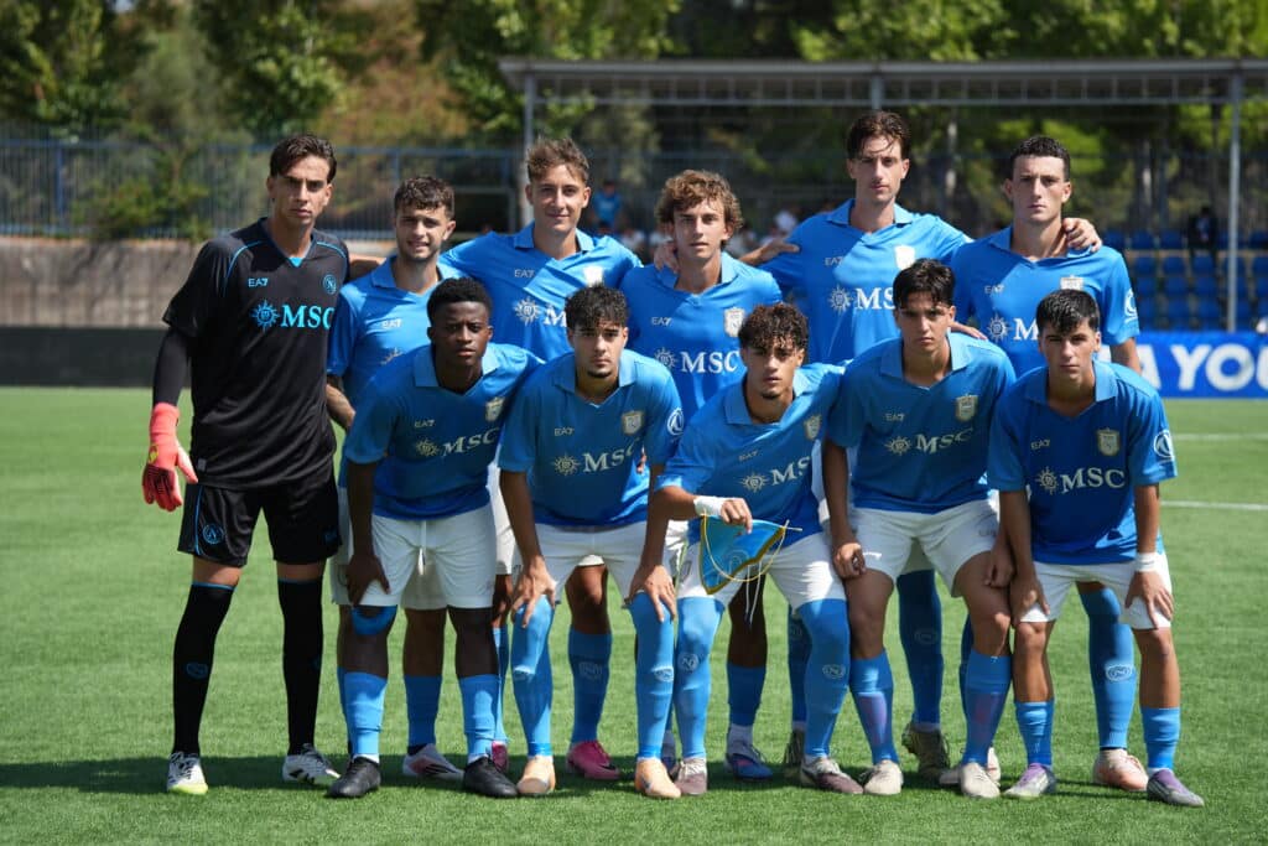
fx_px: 5284
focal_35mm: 150
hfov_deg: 13.7
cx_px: 634
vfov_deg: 9.2
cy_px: 423
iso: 500
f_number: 5
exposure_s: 1/2000
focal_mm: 150
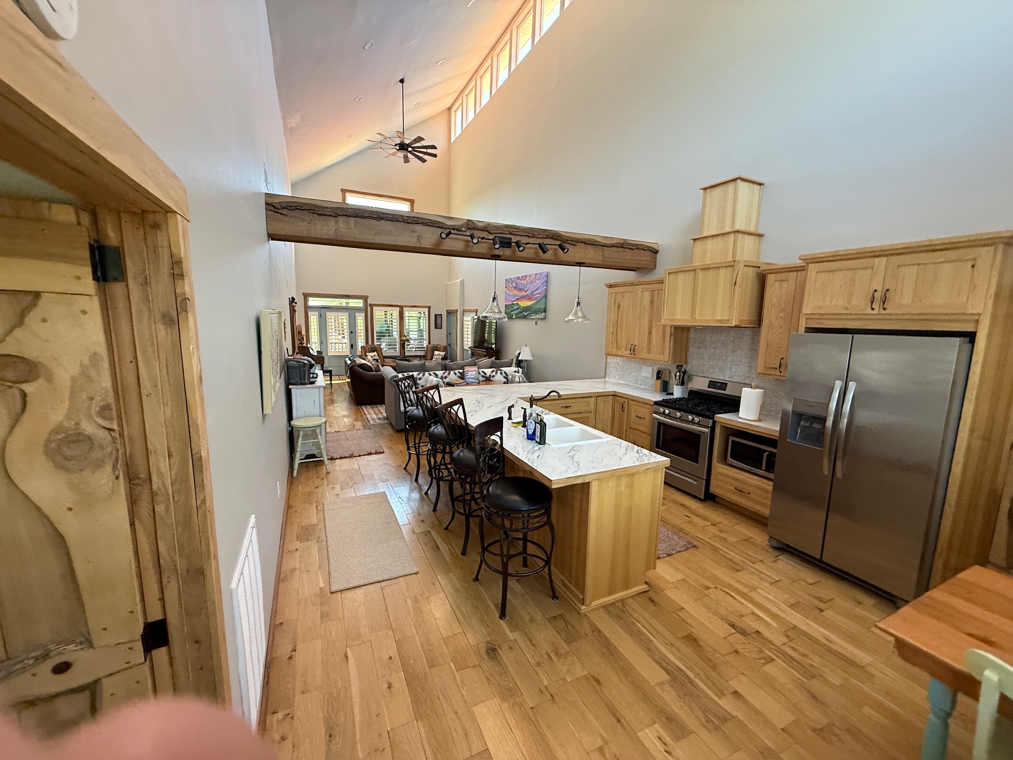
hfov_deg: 102.1
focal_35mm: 14
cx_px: 506
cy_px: 380
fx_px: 410
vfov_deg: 85.7
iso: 200
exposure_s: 1/99
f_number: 2.2
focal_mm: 2.22
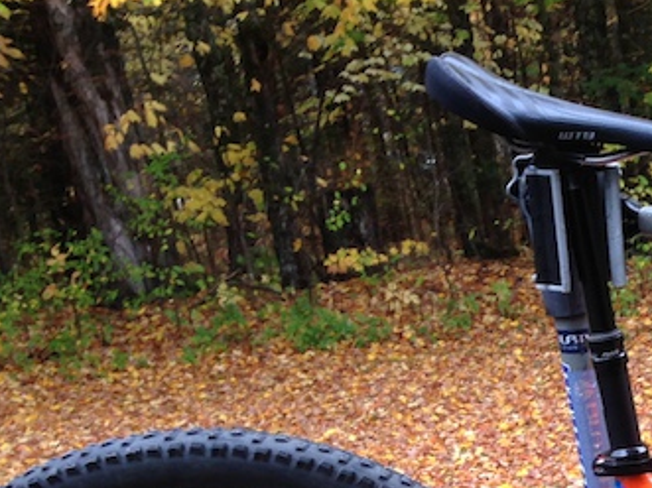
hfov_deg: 17.8
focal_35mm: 102
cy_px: 659
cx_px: 892
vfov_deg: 13.9
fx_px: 1920
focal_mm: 4.12
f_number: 2.4
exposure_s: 1/60
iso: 50
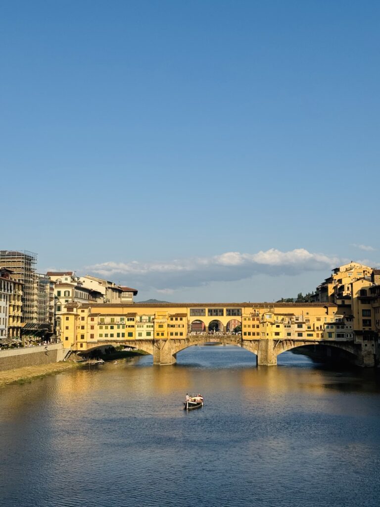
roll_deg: +0.1
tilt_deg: +5.0
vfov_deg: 39.7
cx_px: 190
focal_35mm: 48
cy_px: 254
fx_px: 703
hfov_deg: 30.3
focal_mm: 6.76
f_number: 1.78
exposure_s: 1/5376
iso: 64
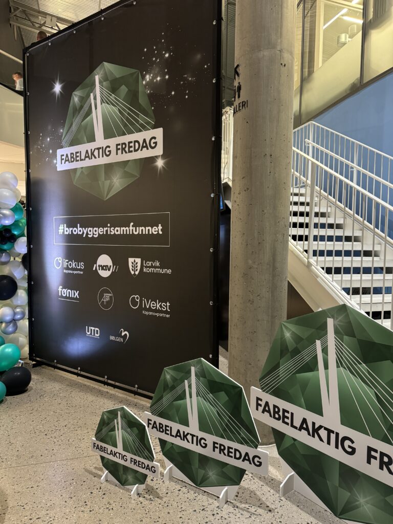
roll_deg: -1.1
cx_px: 196
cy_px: 262
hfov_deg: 56.8
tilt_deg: -2.2
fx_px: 363
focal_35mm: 24
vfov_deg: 71.6
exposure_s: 1/33
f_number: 1.78
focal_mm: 6.76
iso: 640
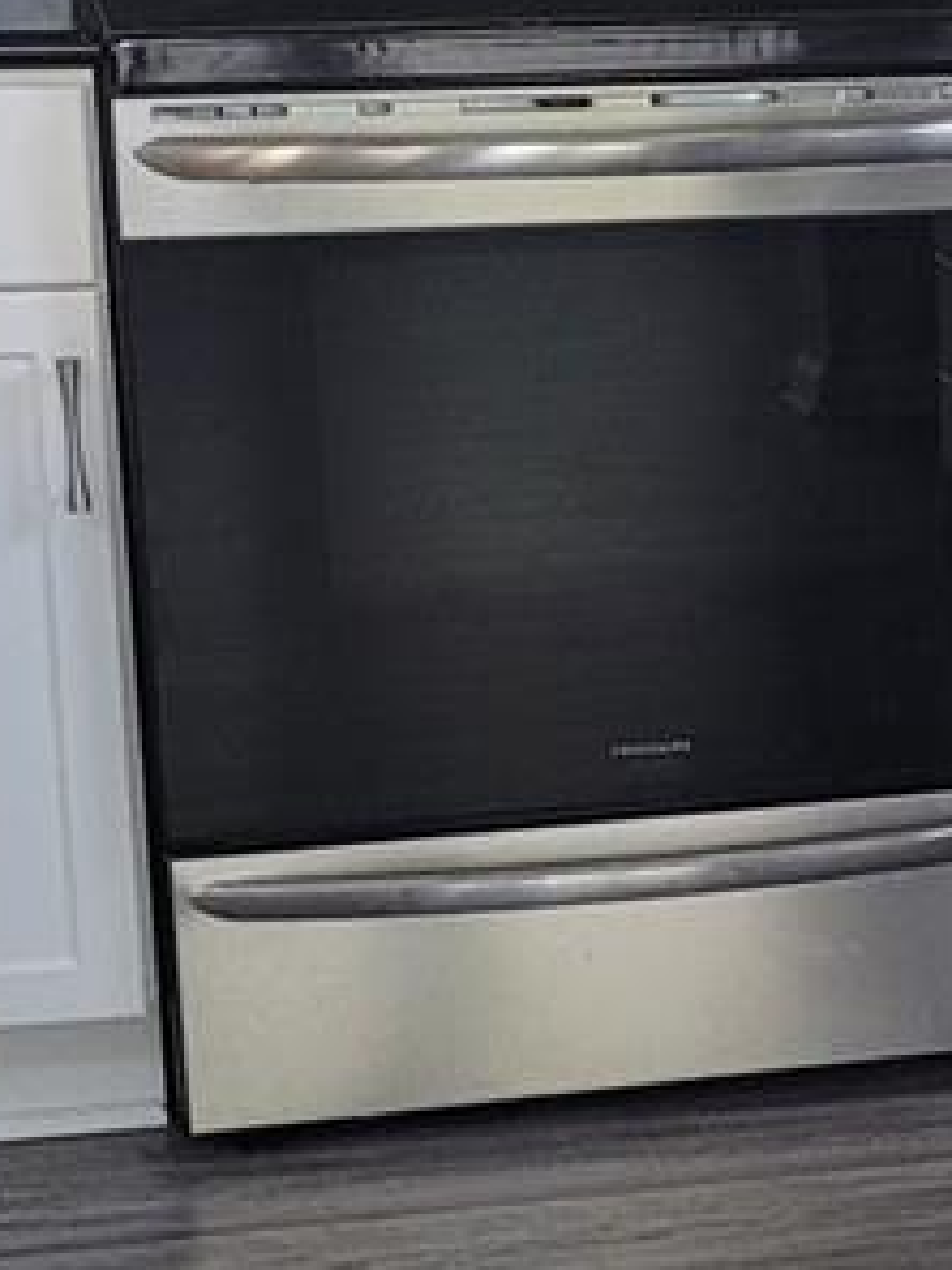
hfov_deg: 10.2
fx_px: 4950
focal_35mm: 135
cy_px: 588
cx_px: 1861
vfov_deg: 14.6
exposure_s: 1/40
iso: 160
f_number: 1.8
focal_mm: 5.4
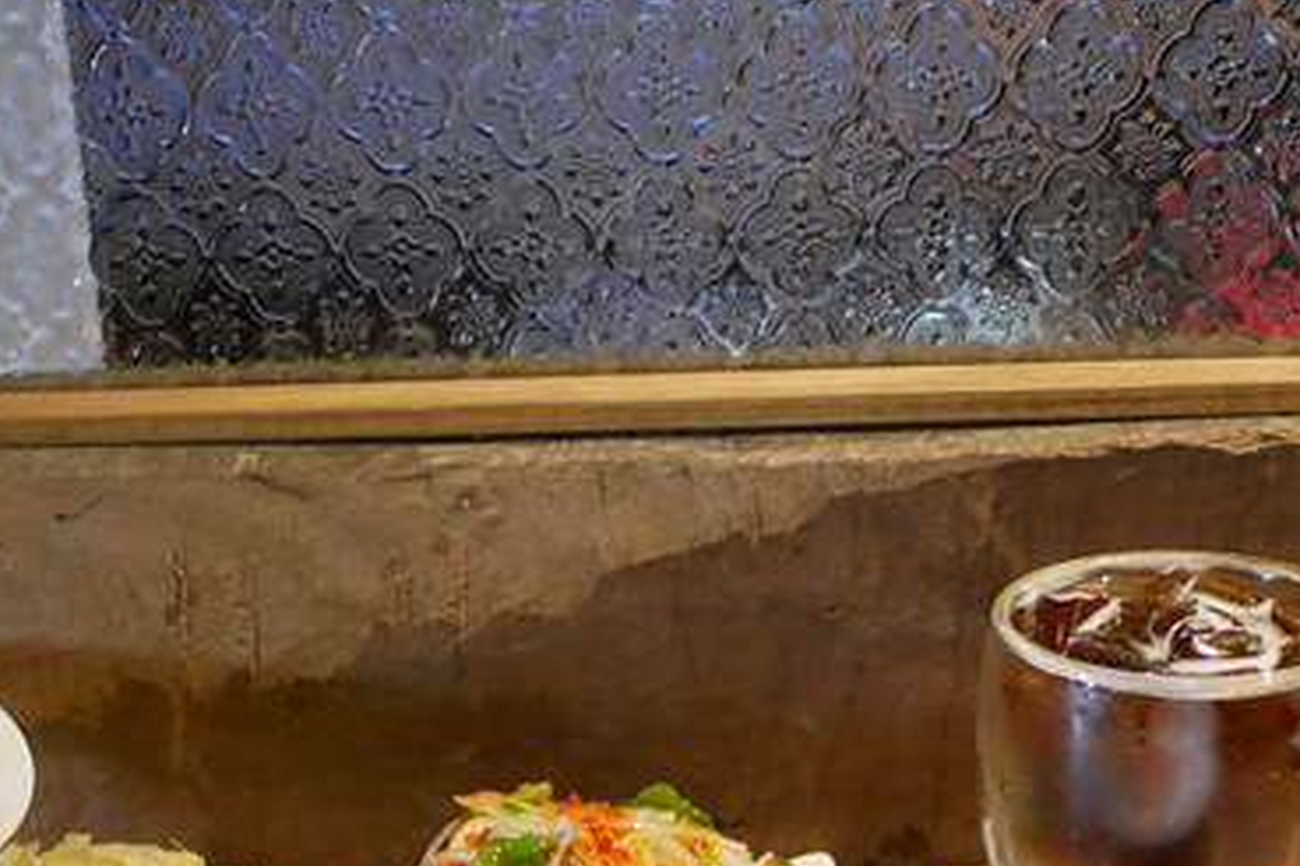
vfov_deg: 17.0
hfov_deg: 26.6
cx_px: 476
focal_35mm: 76
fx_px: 2744
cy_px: 1082
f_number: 1.7
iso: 320
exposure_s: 1/60
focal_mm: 15
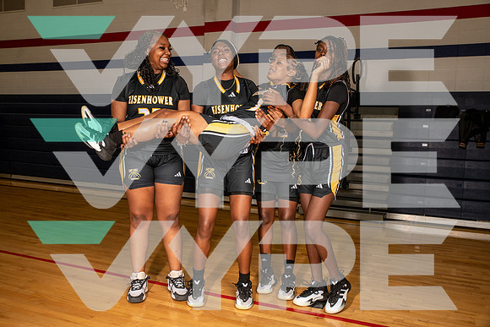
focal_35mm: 34
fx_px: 463
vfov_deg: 38.9
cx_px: 245
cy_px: 164
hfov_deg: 55.8
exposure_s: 1/320
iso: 400
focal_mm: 34
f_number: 7.1
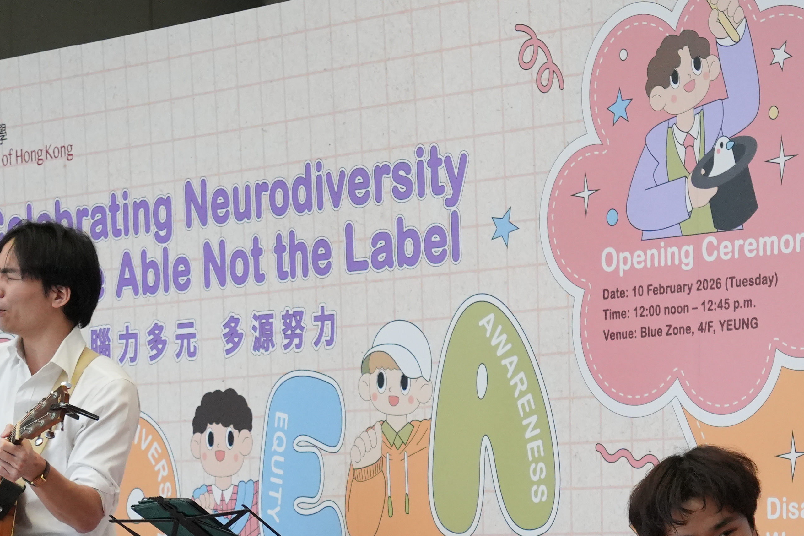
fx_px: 3628
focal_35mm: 162
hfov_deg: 12.6
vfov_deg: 8.4
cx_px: 406
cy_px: 634
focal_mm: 44.8
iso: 2000
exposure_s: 1/500
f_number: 4
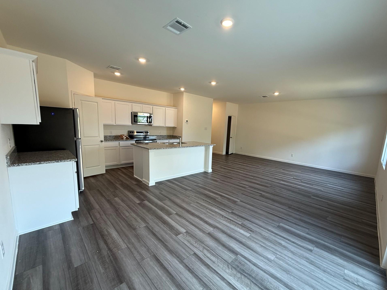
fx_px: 168
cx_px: 204
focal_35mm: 15
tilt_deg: -7.3
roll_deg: -3.7
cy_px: 152
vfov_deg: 81.7
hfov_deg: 98.1
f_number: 2.2
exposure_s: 1/120
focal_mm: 2.22
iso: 160
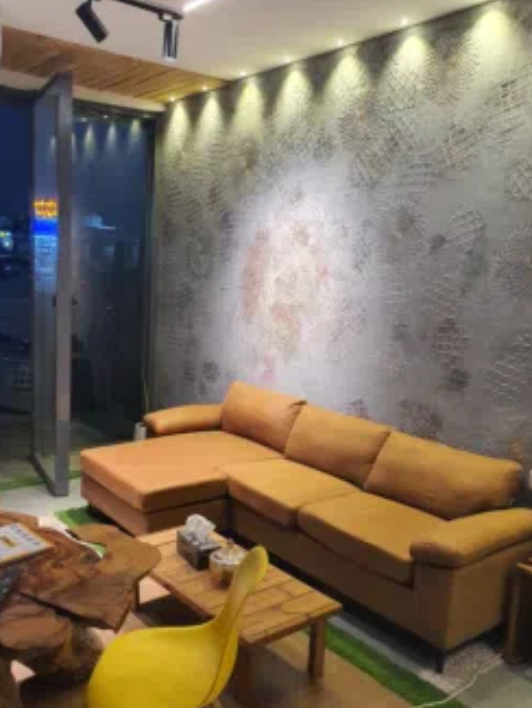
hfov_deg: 44.0
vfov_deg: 56.7
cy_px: 386
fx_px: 655
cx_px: 216
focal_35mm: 32
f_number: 2.4
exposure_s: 1/50
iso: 320
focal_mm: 4.3
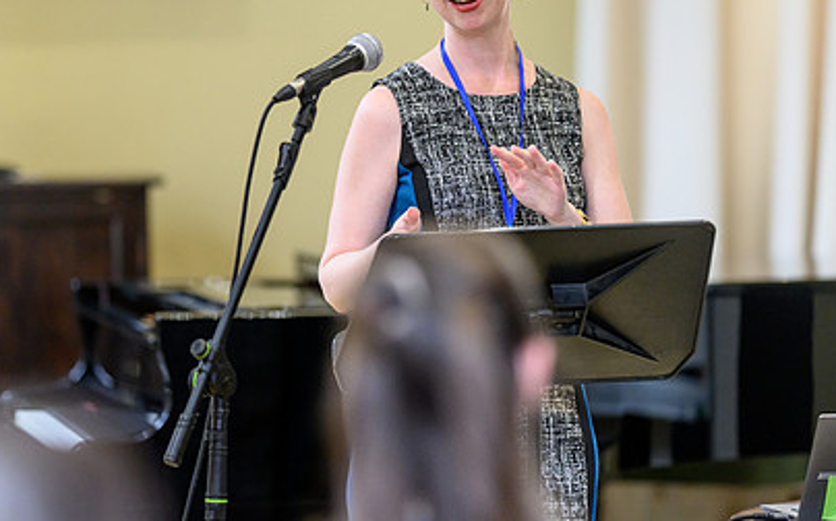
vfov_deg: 6.6
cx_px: 472
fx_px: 4531
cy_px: 193
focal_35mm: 199
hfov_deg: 10.5
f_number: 1.8
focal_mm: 135
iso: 2500
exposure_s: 1/640
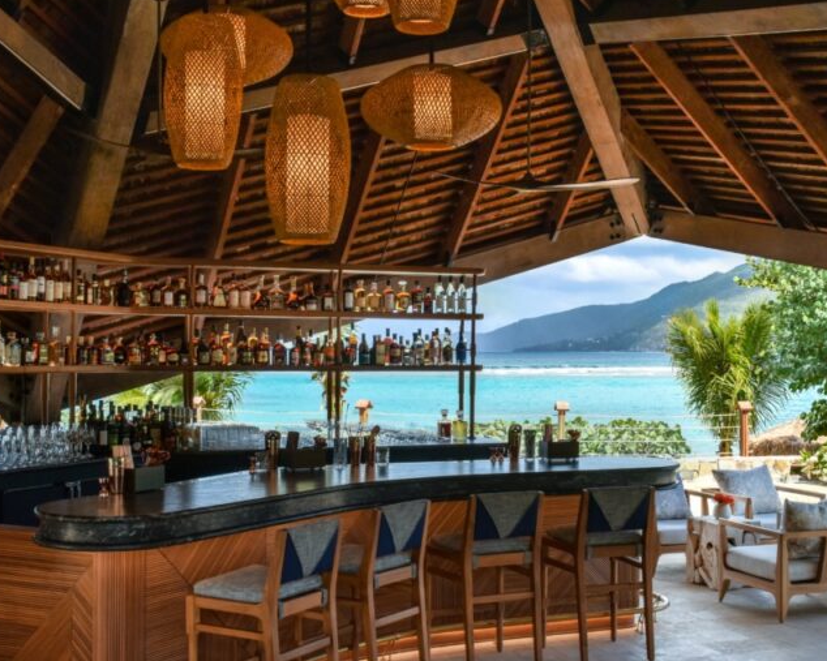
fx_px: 1150
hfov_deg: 39.5
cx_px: 442
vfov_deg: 32.1
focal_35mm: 47
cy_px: 355
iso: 800
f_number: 14
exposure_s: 1/200
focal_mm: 31
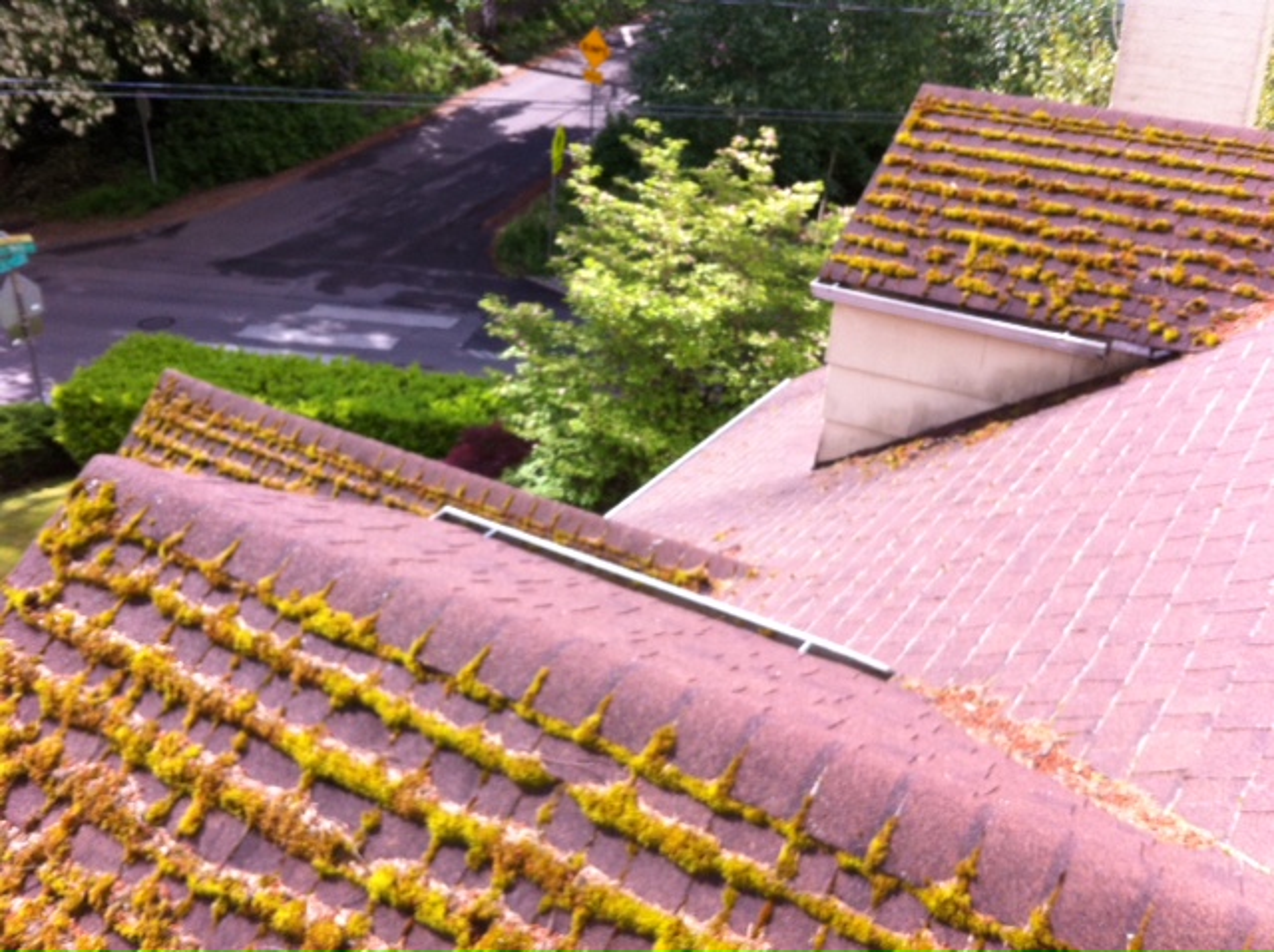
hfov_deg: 52.7
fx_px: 1286
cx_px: 637
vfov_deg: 40.6
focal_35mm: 35
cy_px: 476
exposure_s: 1/529
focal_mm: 3.85
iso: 80
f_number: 2.8
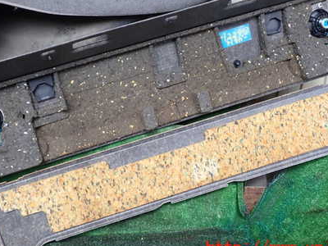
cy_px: 75
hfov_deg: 42.0
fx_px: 426
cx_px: 145
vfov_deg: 31.8
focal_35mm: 45
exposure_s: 1/125
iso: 100
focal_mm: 5.4
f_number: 3.2
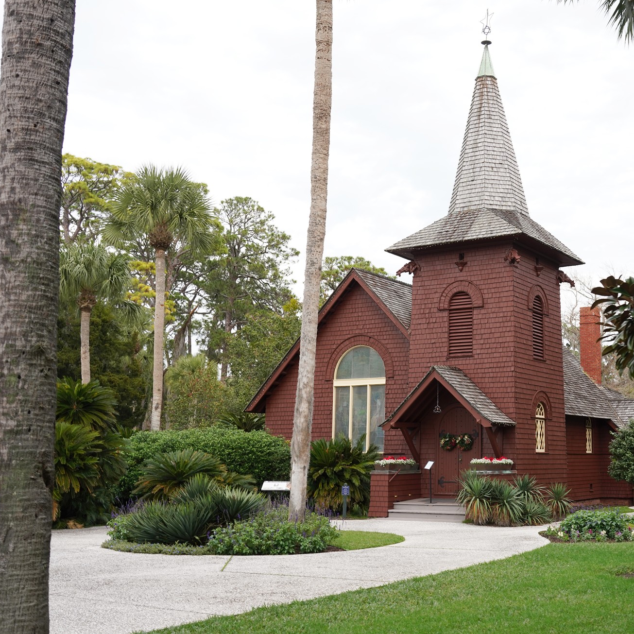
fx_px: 891
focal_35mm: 43
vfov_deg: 39.2
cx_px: 482
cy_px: 320
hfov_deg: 38.1
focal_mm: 33
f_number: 9
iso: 400
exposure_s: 1/200
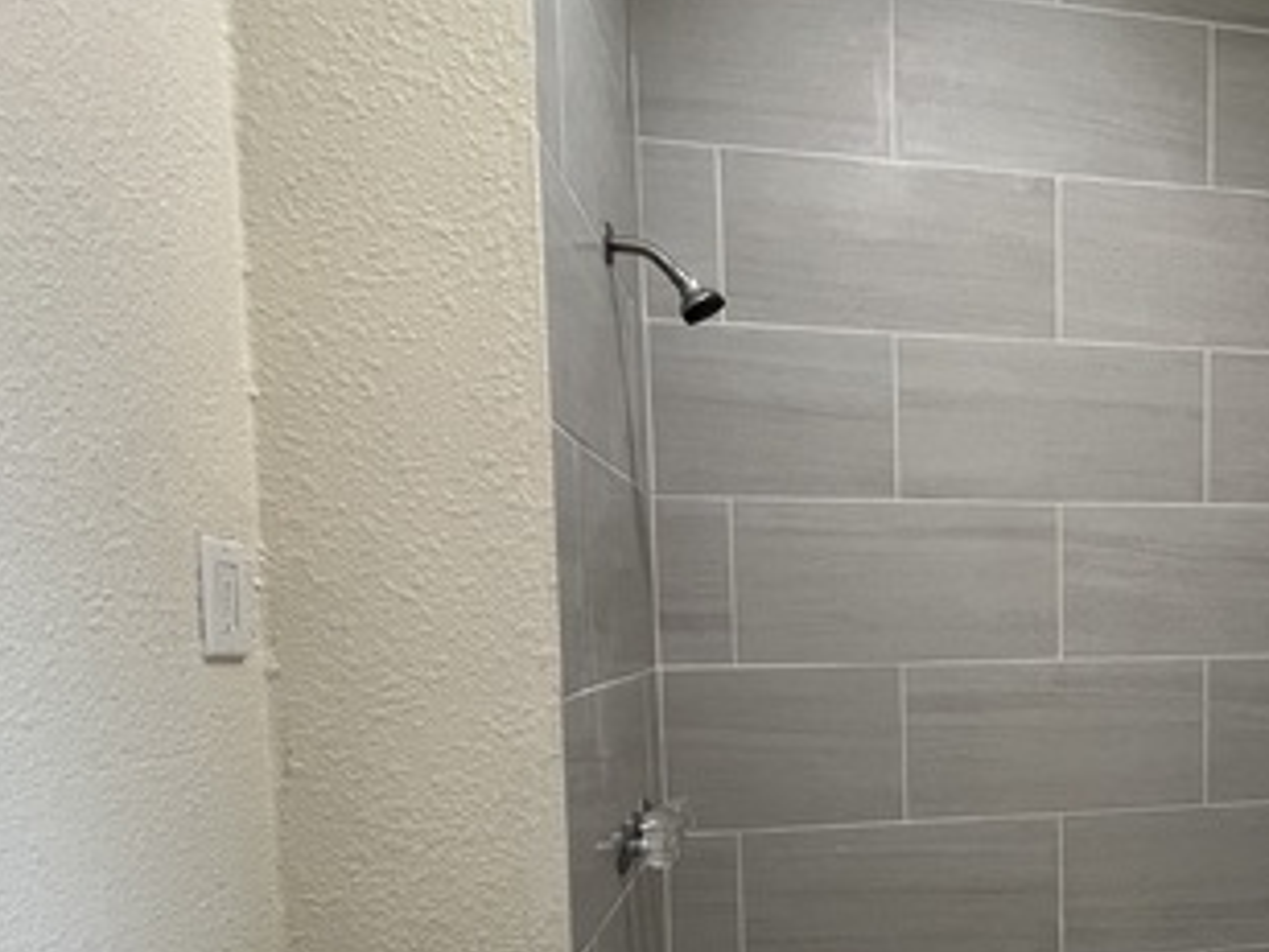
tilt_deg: -5.4
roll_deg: +0.4
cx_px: 1067
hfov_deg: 58.7
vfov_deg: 49.5
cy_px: 701
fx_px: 990
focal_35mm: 27
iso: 200
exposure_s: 1/60
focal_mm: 1.57
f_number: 1.8
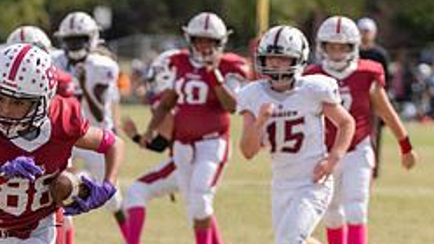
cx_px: 33
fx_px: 5144
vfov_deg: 2.7
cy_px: 246
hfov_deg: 4.8
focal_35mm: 447
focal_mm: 123
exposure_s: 1/2000
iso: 125
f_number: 3.2
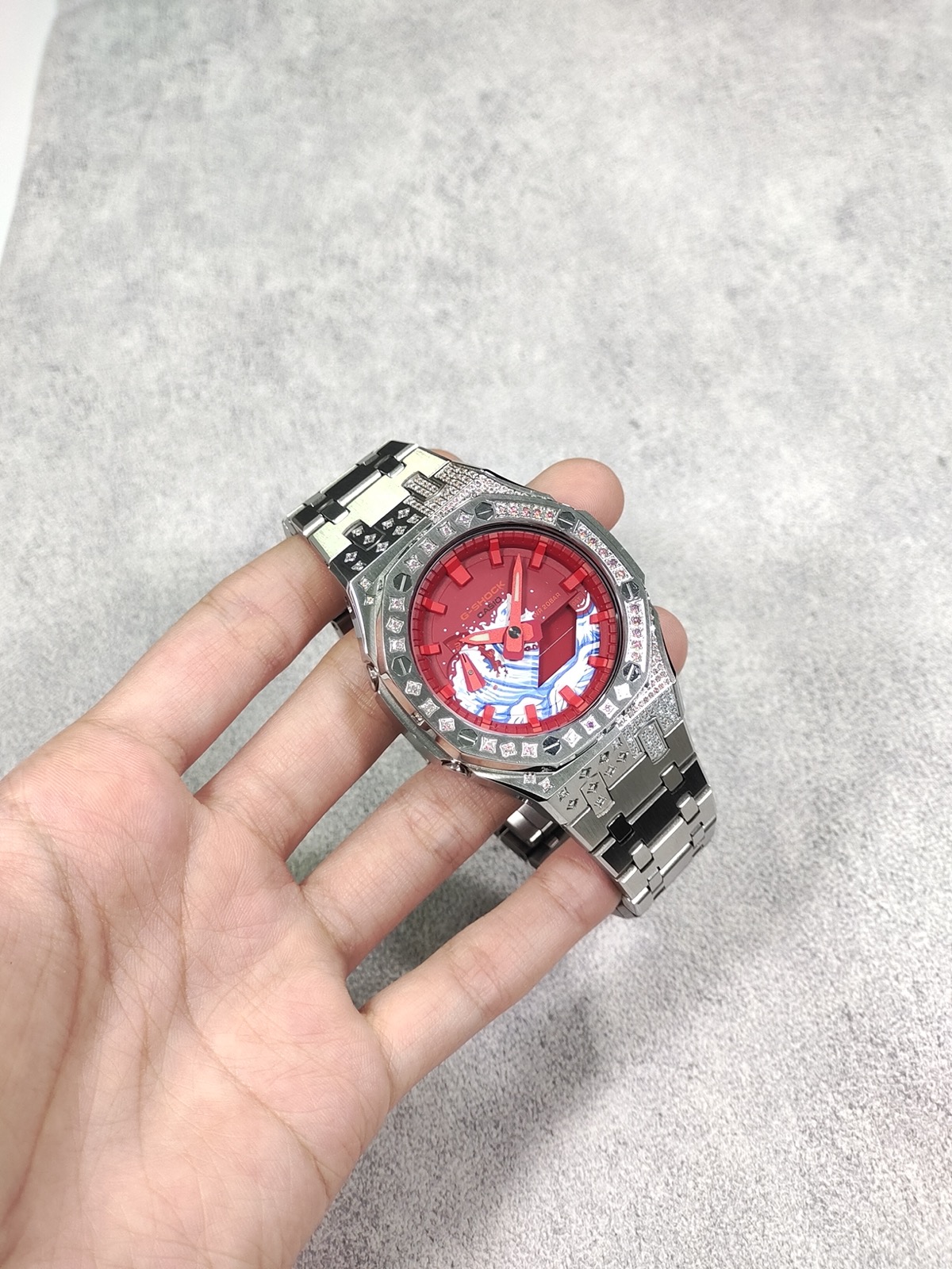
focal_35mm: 50
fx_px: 1833
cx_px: 476
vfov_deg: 38.2
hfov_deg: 29.1
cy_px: 634
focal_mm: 7.55
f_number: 2.08
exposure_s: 1/100
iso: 78
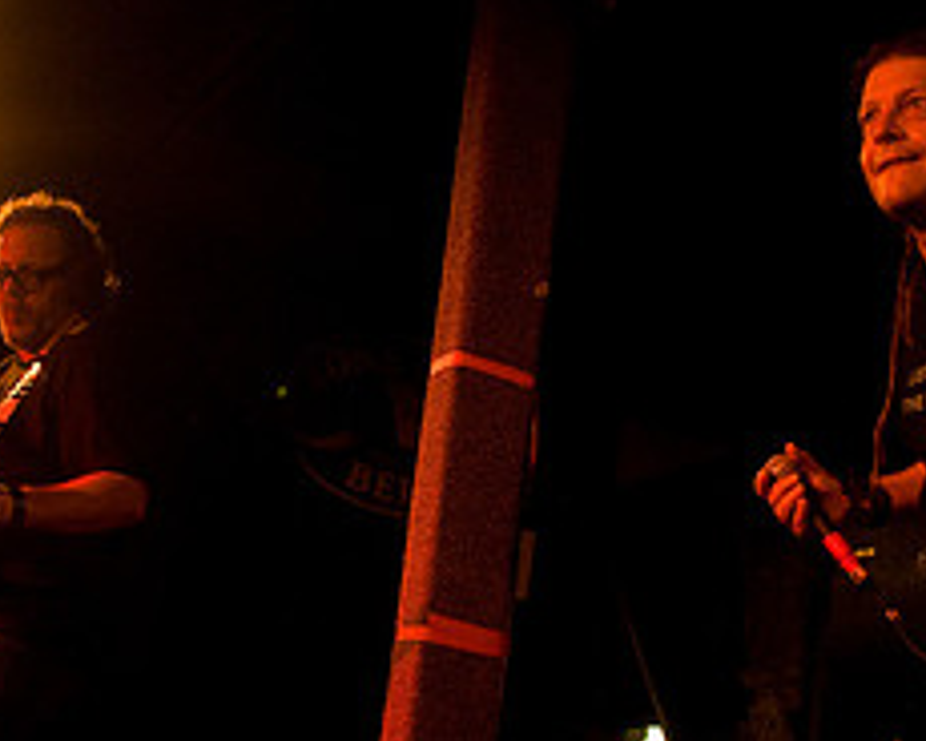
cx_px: 431
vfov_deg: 21.5
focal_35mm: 71
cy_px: 465
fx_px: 1946
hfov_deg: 26.8
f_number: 2.8
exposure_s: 1/60
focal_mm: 20
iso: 1000
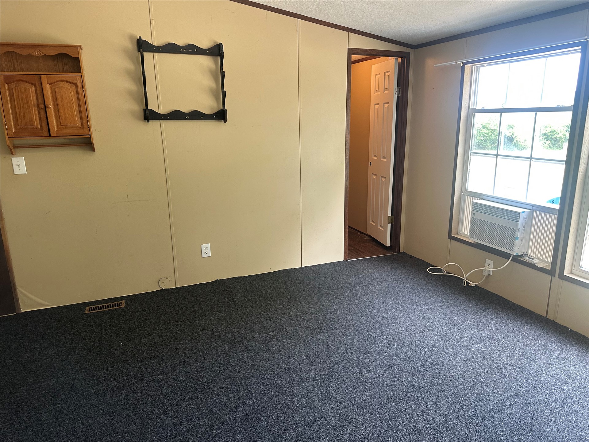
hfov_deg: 71.6
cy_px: 221
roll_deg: +0.5
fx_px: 408
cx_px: 294
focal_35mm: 24
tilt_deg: -14.7
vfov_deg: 56.8
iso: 160
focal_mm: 6.86
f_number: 1.78
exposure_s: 1/120
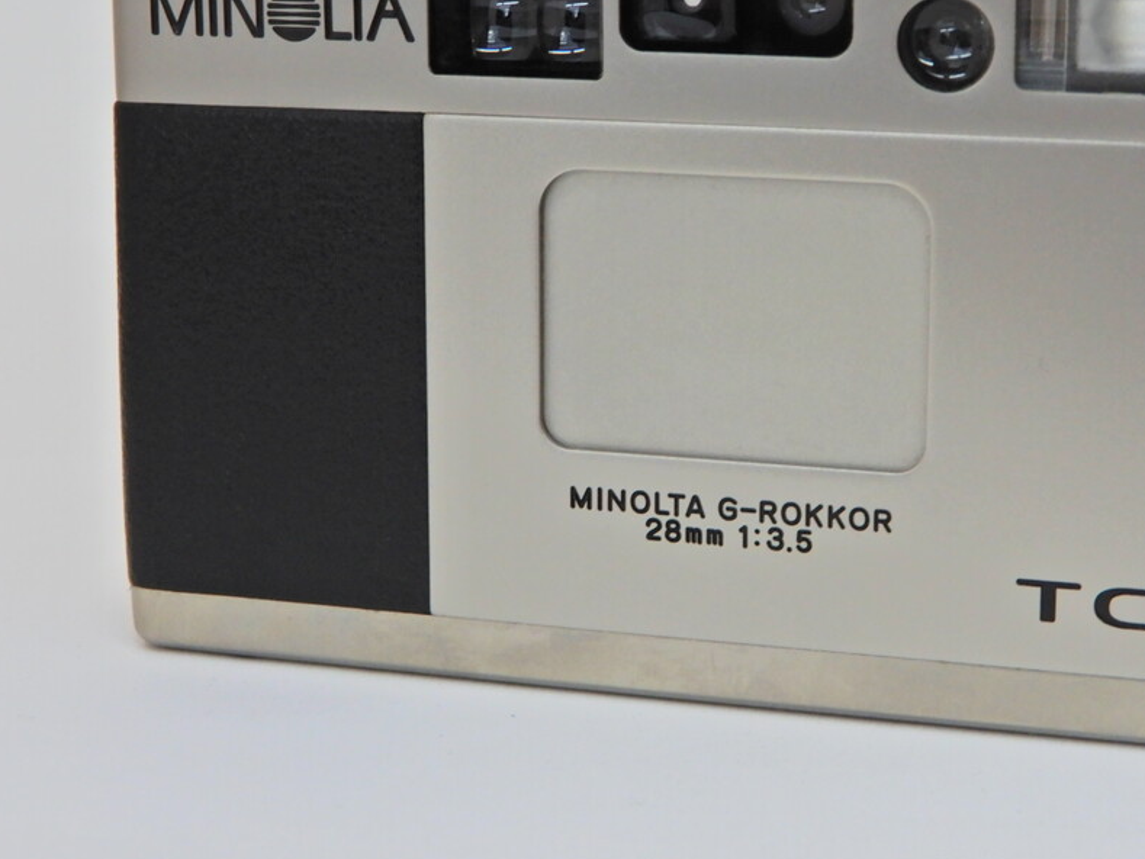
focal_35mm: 76
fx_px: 2514
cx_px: 760
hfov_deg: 25.5
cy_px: 326
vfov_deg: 19.4
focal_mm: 8.9
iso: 140
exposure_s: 1/30
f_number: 4
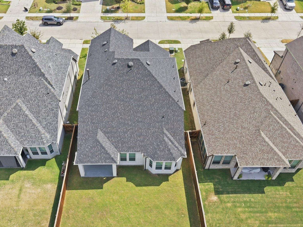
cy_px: 115
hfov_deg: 56.7
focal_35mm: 32
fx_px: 280
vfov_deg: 44.2
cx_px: 137
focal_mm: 8.7
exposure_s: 1/4000
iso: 170
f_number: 1.8
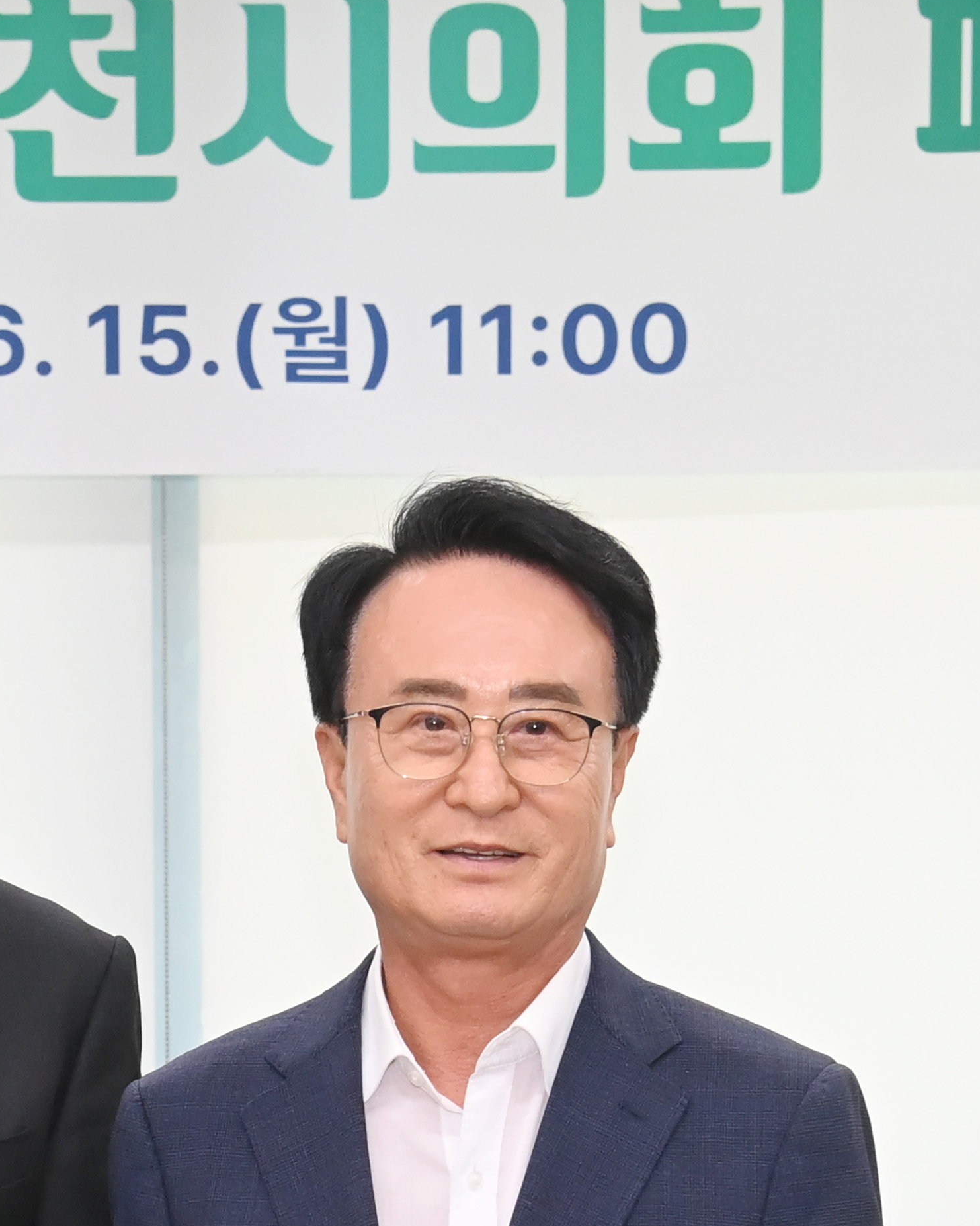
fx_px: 5113
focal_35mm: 141
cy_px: 1145
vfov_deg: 13.5
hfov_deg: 10.9
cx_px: 99
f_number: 6.3
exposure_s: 1/250
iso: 3200
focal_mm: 50
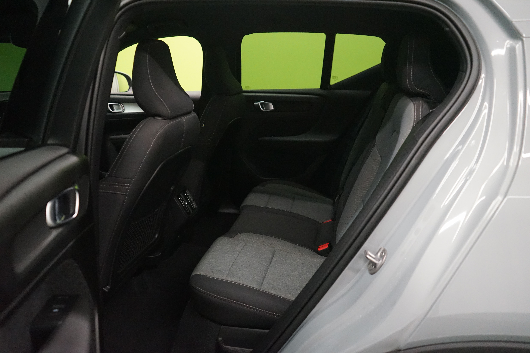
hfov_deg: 65.5
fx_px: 412
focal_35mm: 28
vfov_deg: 46.4
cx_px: 265
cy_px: 176
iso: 6400
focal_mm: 28
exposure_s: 1/125
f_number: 3.5
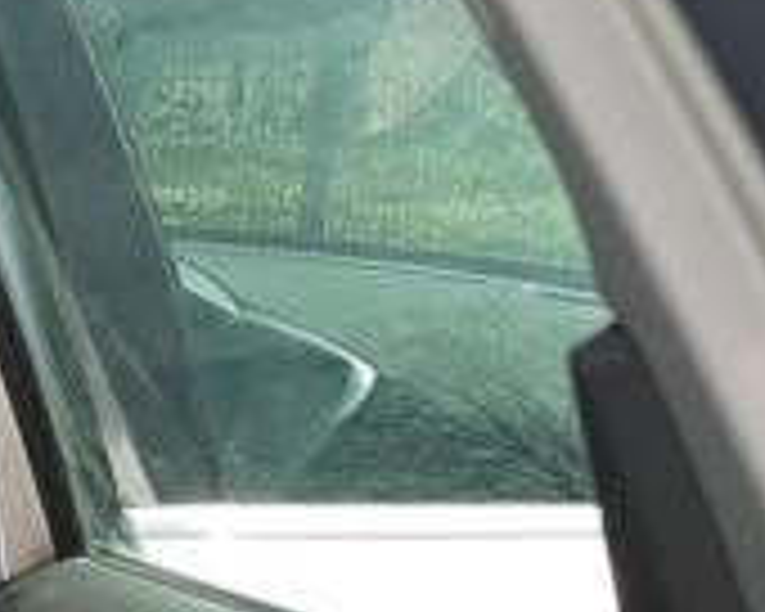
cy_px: 781
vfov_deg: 14.6
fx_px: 2287
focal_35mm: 101
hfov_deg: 16.5
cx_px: -531
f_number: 1.8
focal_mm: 5.58
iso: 50
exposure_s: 1/850
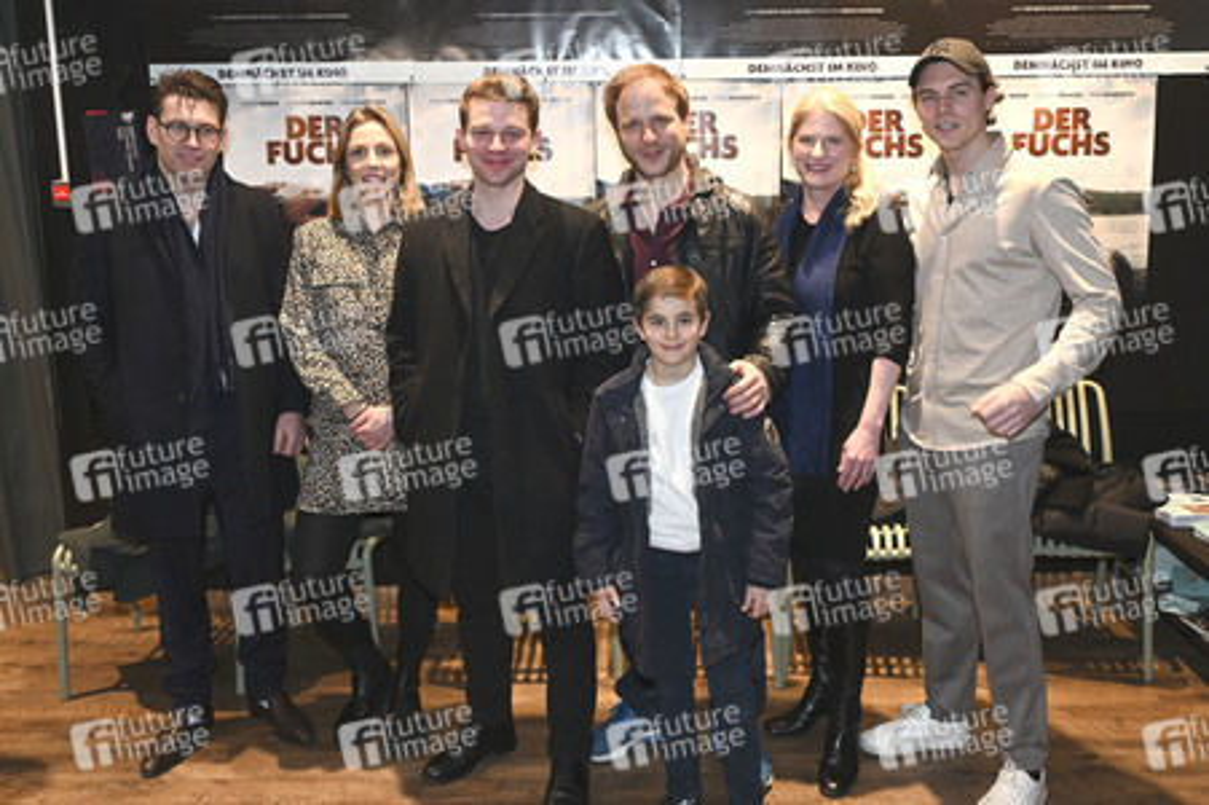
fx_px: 973
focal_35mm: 29
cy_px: 402
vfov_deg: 44.9
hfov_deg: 63.7
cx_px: 604
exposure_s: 1/125
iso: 1250
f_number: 4.5
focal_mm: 29
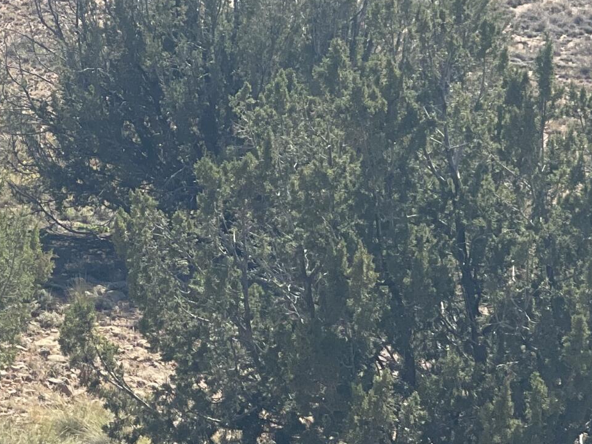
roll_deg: +1.0
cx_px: -148
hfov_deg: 9.8
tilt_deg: -9.8
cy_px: -63
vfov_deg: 7.4
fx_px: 3404
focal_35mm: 199
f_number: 2.2
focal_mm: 7.5
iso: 32
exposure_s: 1/919
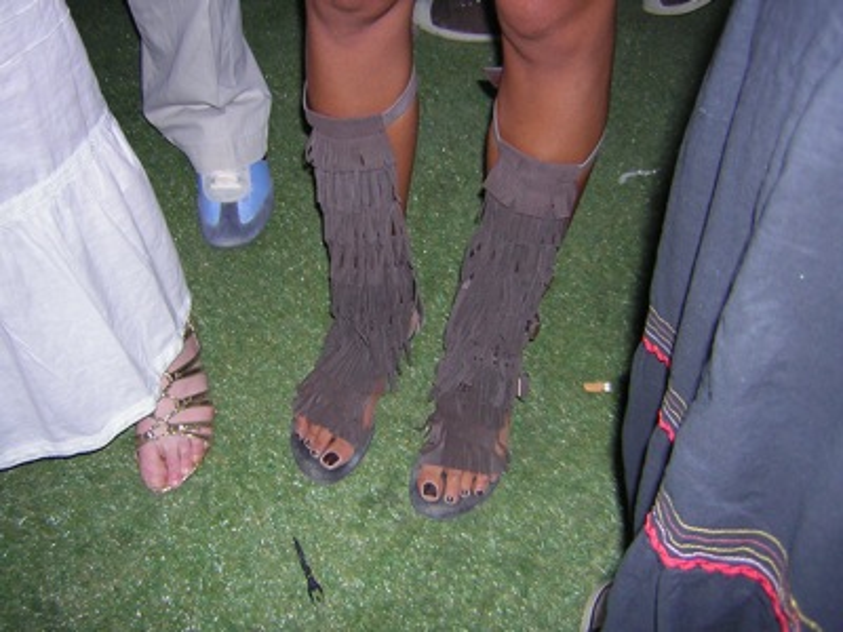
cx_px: 422
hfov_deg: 51.4
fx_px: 877
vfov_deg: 39.7
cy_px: 316
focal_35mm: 36
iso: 50
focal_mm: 4.7
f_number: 2.6
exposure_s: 1/60.1
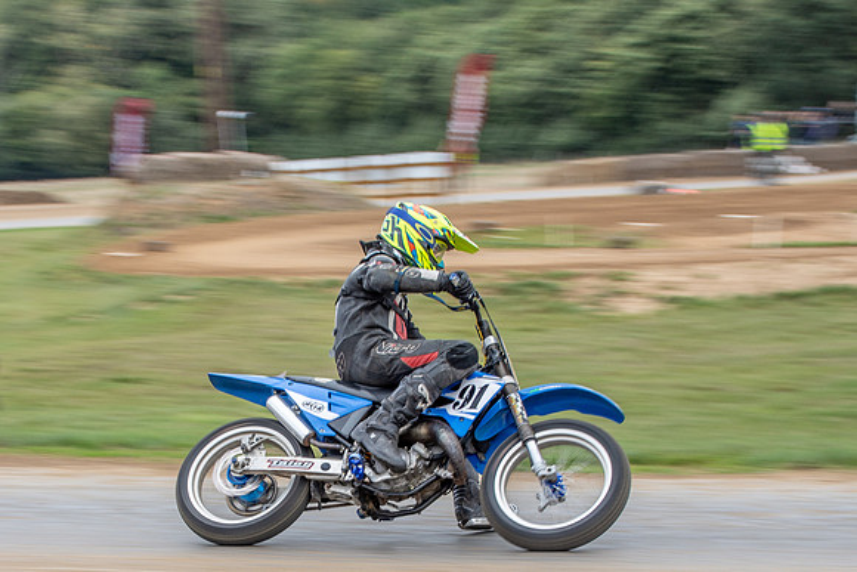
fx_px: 3624
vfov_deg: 9.0
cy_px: 428
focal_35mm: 152
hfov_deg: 13.5
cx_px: 288
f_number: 8
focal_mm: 56
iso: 100
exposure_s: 1/125
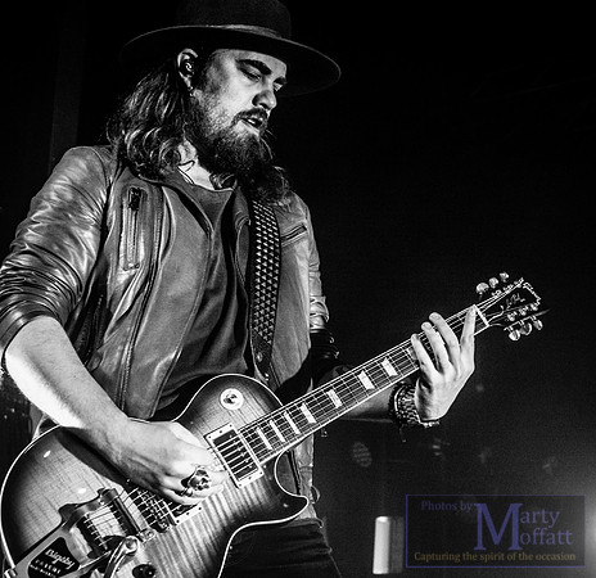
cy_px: 289
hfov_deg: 25.9
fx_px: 1292
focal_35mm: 67
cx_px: 385
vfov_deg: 25.2
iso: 1600
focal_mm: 29
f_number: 4
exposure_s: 1/160
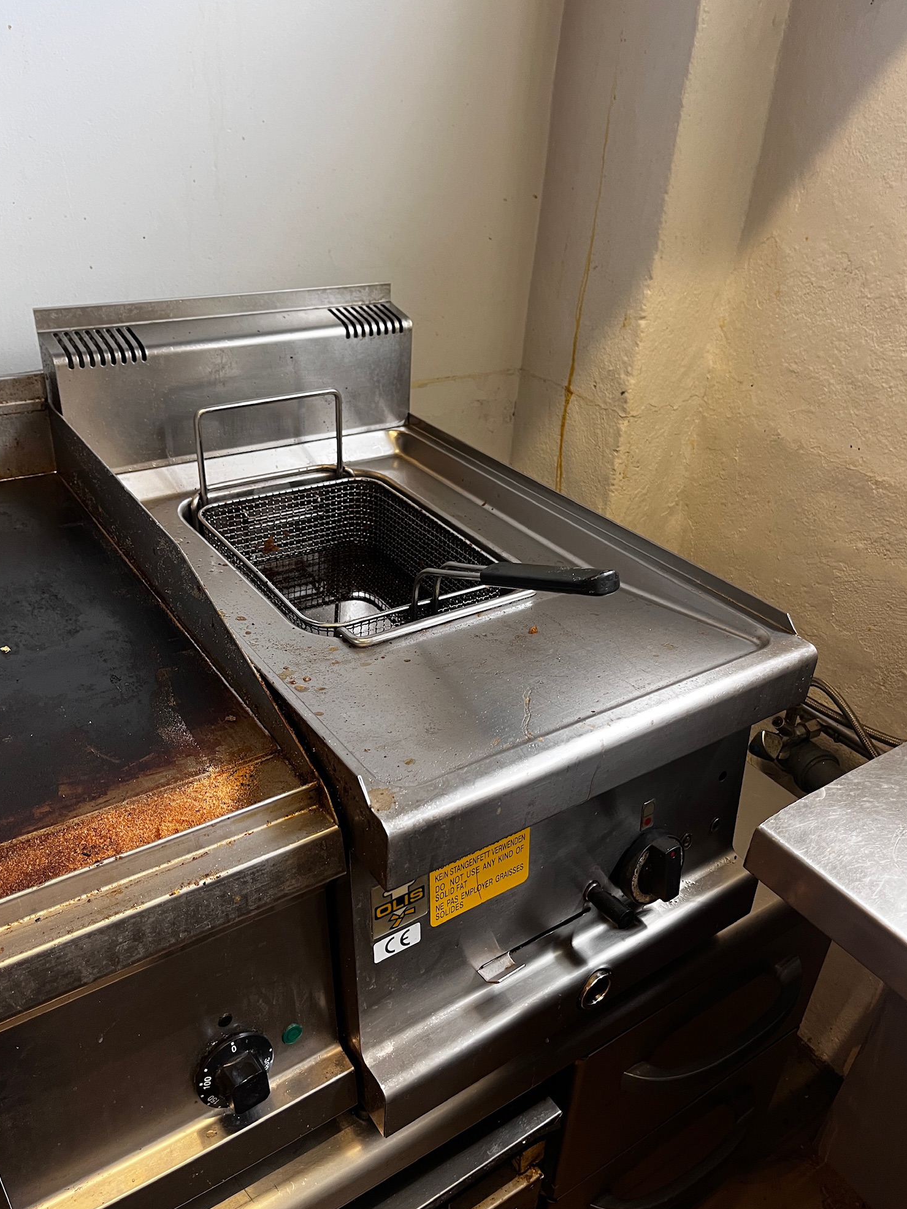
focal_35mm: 27
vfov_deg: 65.3
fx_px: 943
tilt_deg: -30.3
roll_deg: -4.6
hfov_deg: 51.4
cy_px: 614
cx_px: 453
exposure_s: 1/50
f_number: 1.6
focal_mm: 5.1
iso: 125
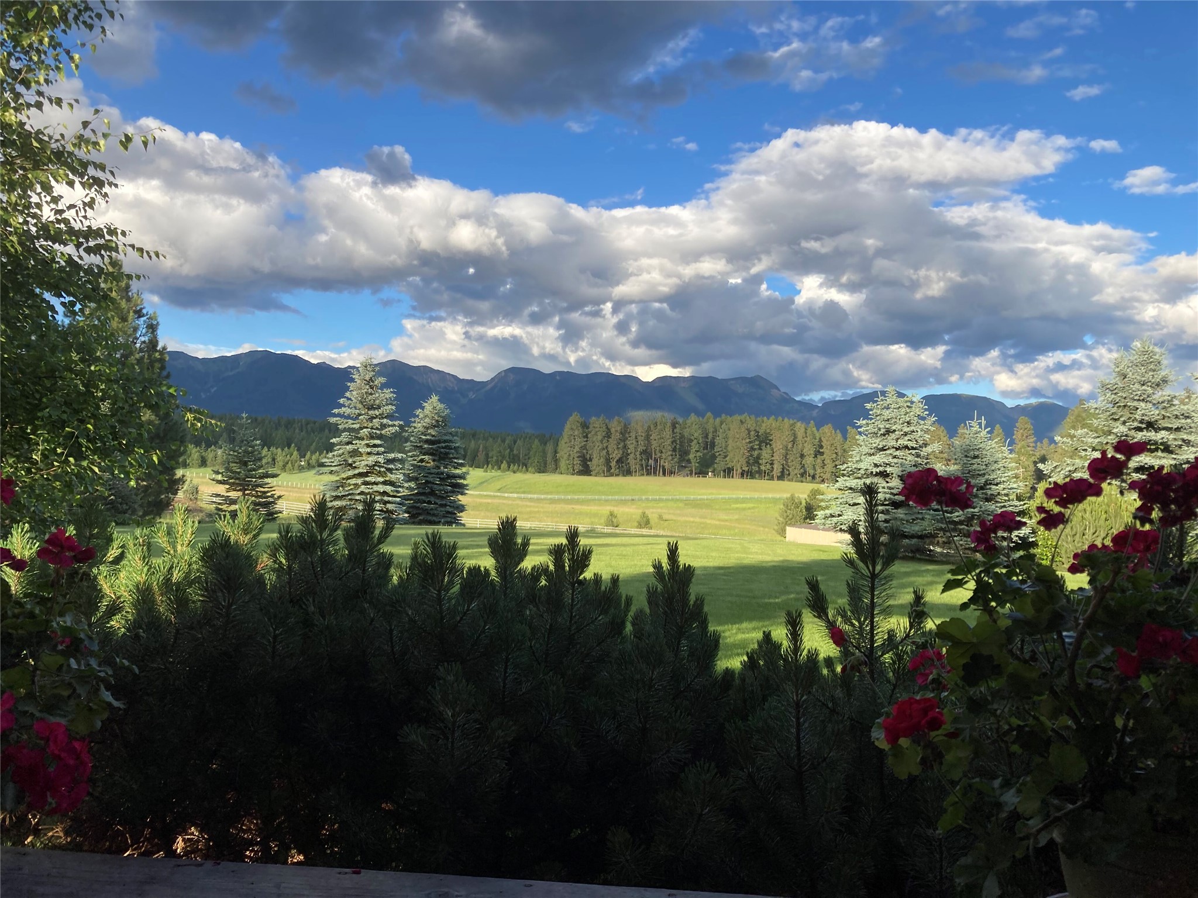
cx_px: 599
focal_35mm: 28
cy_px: 449
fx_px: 969
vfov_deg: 49.7
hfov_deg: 63.4
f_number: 1.8
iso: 20
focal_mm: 3.99
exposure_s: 1/842
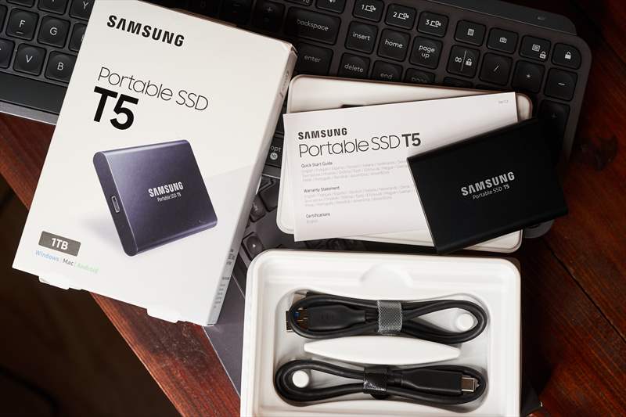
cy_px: 208
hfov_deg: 28.8
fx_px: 1217
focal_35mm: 70
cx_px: 313
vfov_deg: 19.4
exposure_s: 1/100
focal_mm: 70
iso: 800
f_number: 7.1
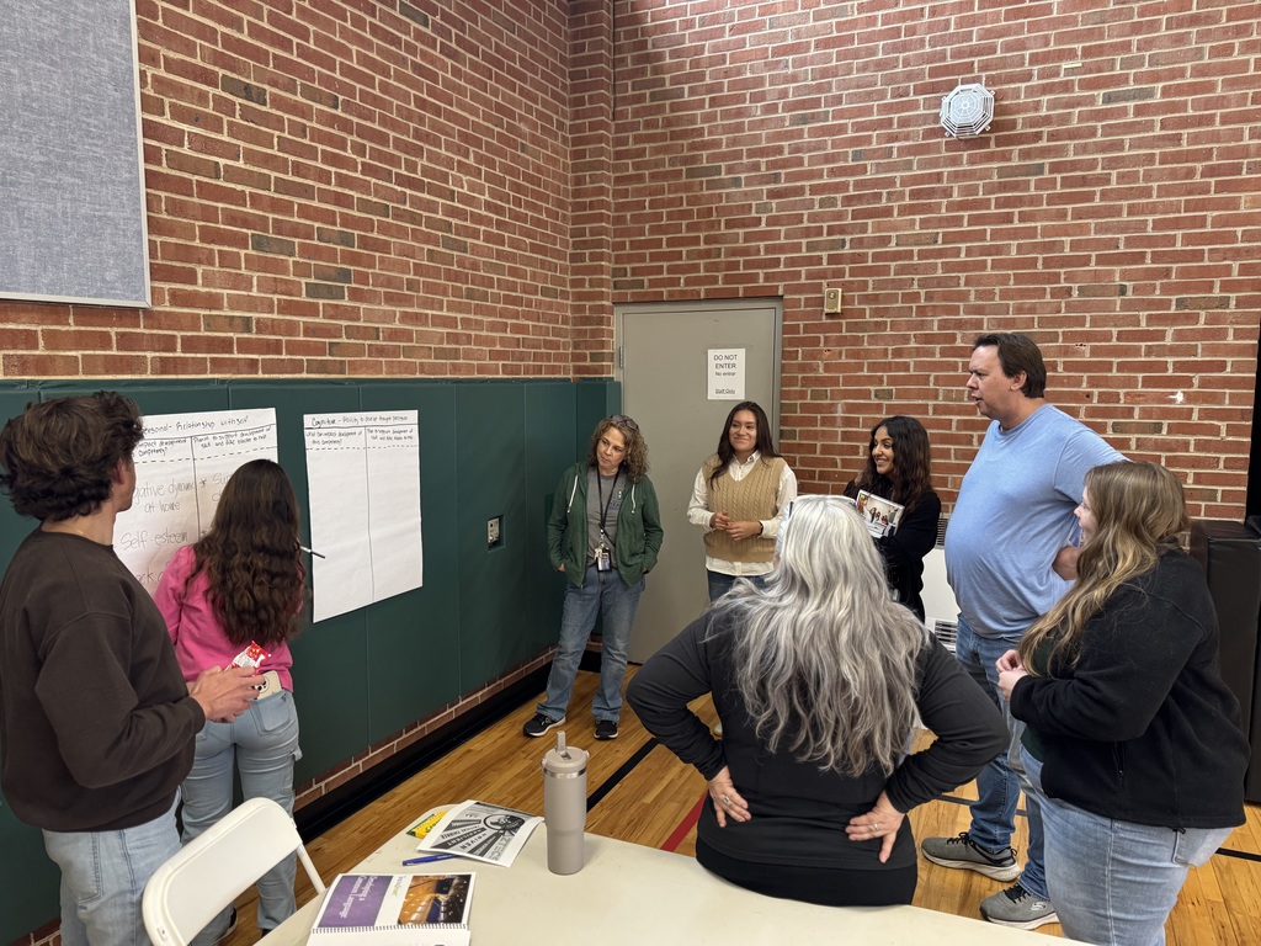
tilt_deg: -7.1
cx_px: 630
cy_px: 473
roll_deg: +0.0
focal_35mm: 24
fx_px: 874
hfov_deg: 71.6
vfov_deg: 56.8
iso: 250
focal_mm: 6.76
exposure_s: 1/60
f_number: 1.78
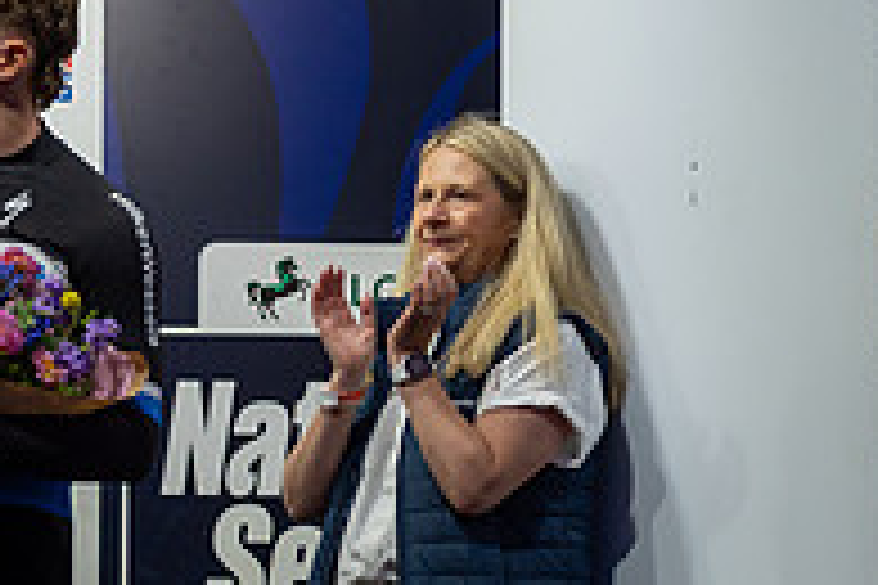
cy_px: 434
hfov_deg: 9.7
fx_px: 5072
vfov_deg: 6.6
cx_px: -356
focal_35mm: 208
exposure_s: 1/400
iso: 1250
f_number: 2.8
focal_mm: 70
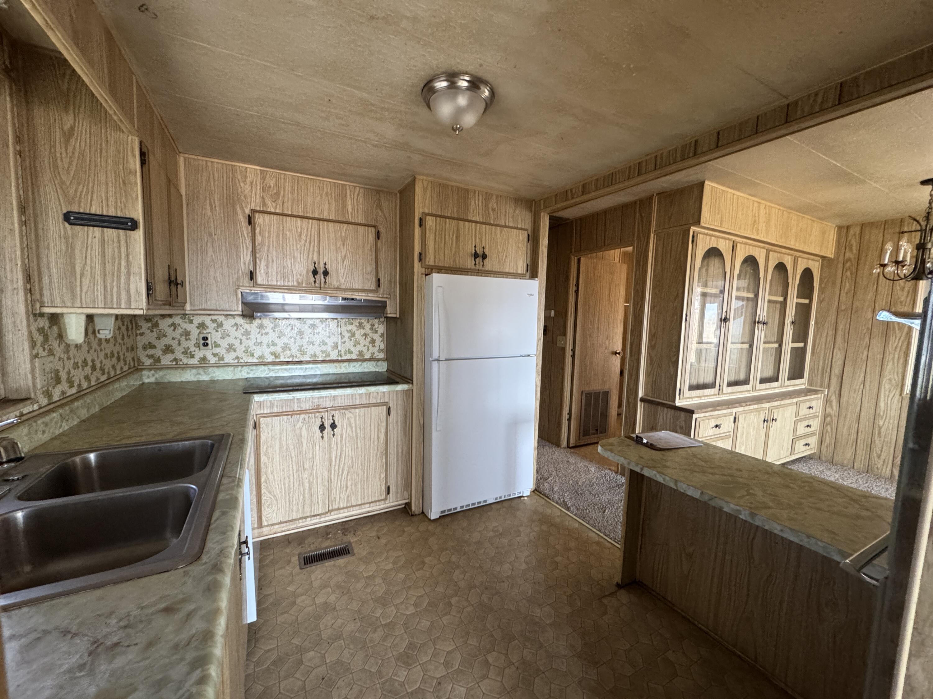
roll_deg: -2.4
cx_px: 466
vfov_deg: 85.7
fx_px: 377
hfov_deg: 102.1
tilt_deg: -6.4
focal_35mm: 14
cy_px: 350
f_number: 2.2
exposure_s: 1/60
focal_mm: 2.22
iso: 400
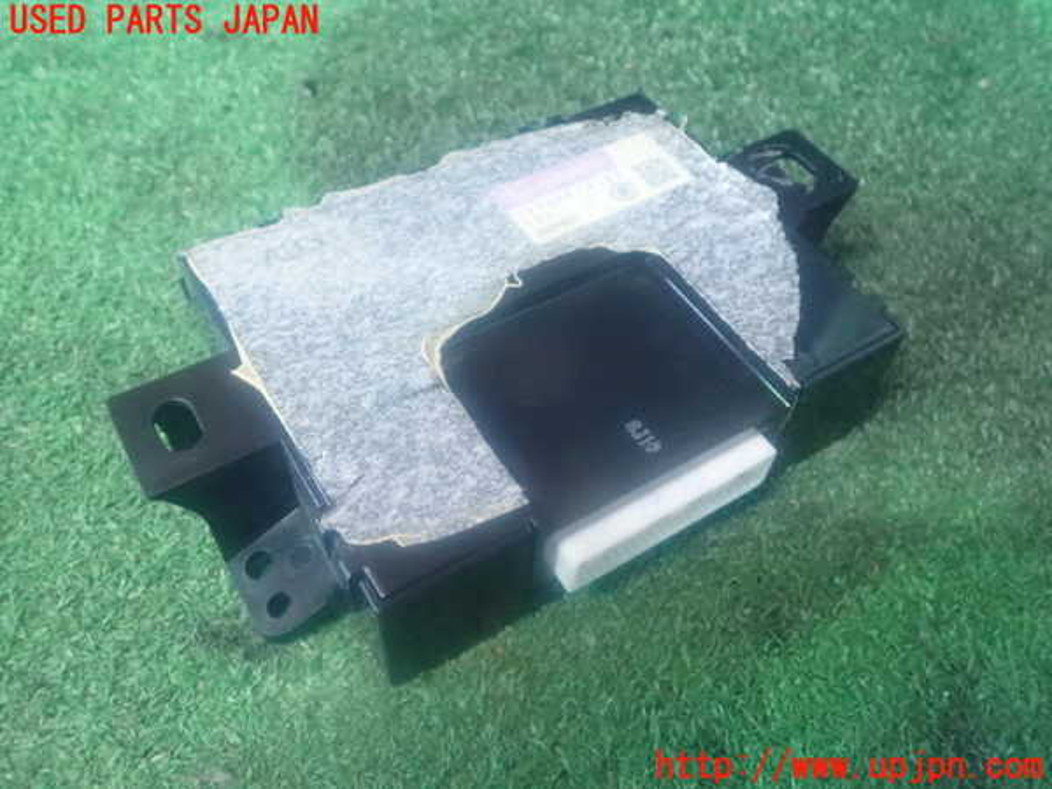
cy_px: 394
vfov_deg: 46.8
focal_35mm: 30
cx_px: 526
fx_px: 912
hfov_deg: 60.0
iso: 1600
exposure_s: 1/25
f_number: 2.3
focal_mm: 5.5
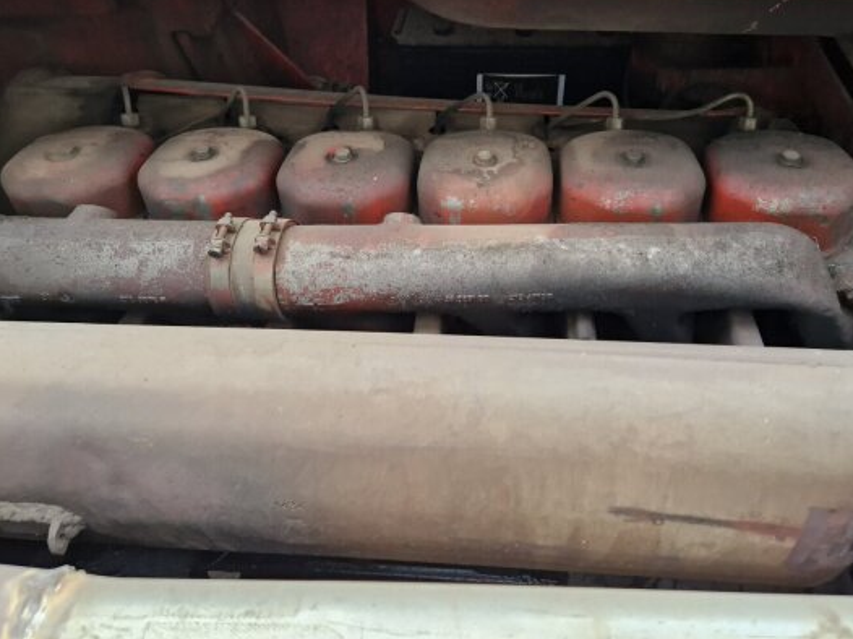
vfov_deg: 49.4
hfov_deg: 63.5
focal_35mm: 28
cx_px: 438
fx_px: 690
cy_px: 251
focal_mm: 5.4
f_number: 1.8
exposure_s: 1/180
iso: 200
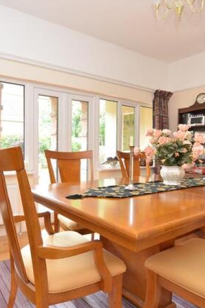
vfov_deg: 76.1
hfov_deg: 53.8
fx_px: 197
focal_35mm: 23
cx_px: 66
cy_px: 154
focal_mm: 10
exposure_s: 1/4
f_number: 7.1
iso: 400
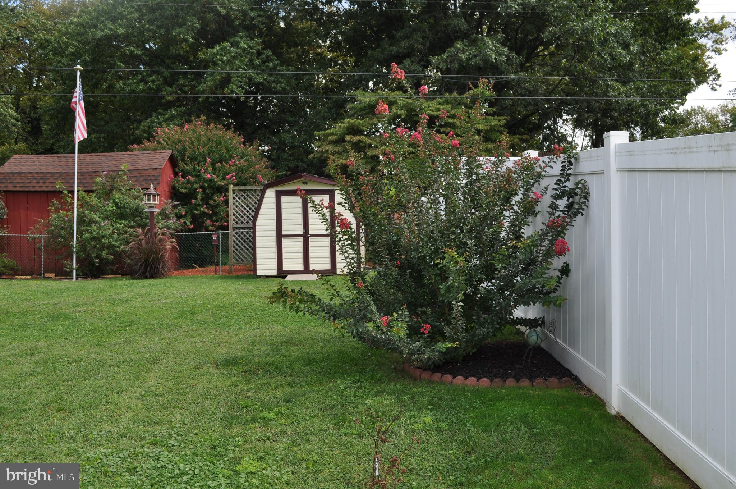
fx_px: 735
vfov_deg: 36.8
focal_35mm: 36
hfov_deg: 53.2
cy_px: 244
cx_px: 368
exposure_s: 1/200
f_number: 9
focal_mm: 24
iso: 200
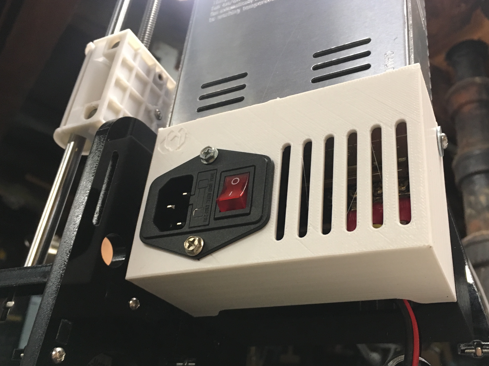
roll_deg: -6.0
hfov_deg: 52.6
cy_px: 211
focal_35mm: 35
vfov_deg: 40.6
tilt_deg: +27.7
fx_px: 494
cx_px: 265
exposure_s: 1/24
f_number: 2.2
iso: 200
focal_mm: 4.15
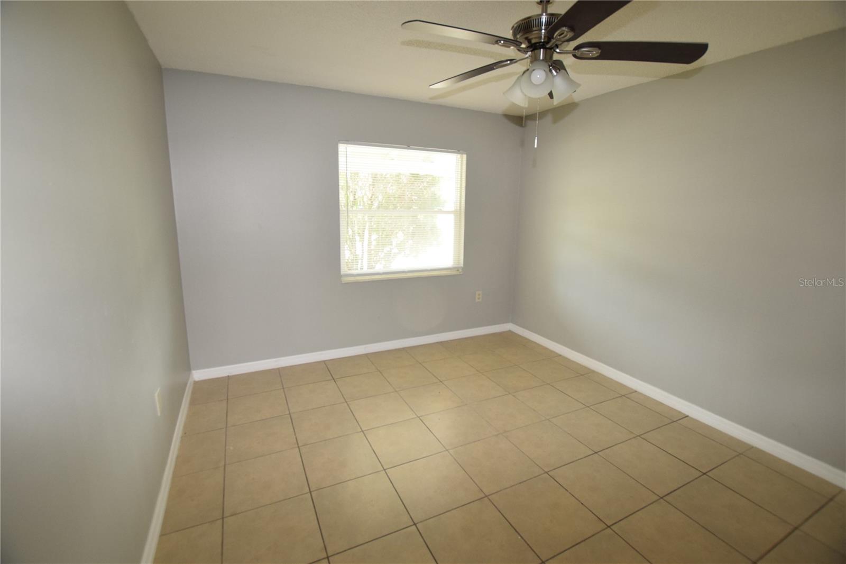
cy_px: 282
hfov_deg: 100.4
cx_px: 423
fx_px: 352
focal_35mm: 15
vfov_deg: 77.3
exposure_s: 1/100
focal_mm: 10
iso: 800
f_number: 5
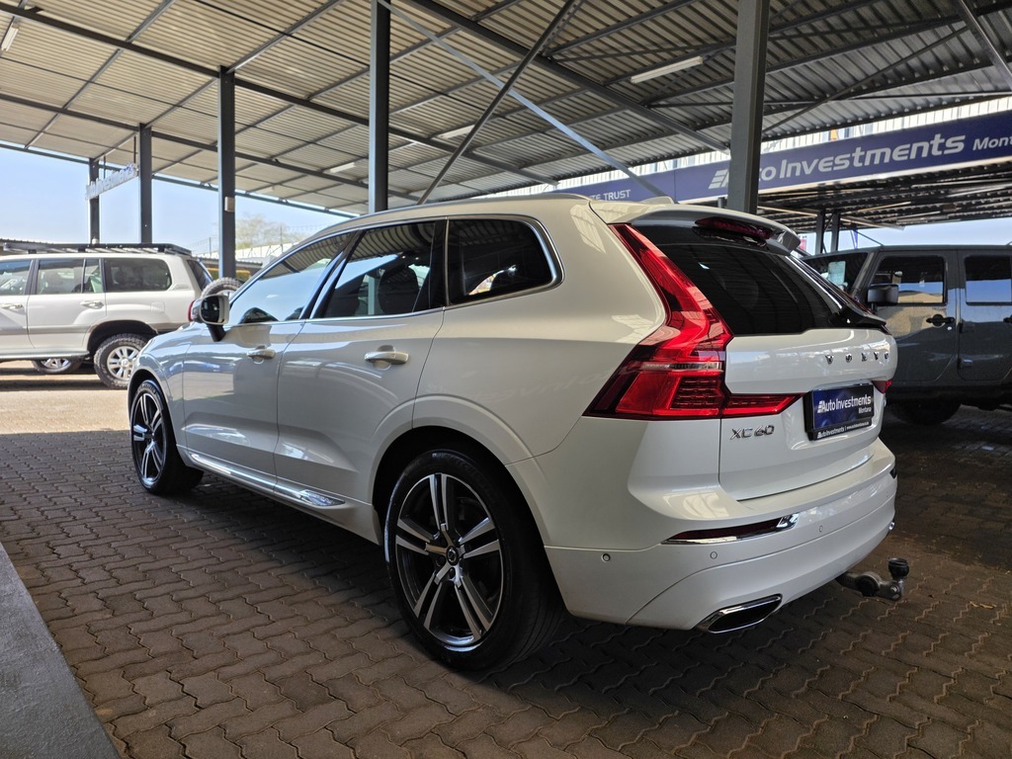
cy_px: 380
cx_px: 506
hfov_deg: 73.9
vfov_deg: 58.9
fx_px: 672
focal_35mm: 23
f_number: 1.7
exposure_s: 1/359
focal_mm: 6.25
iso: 32
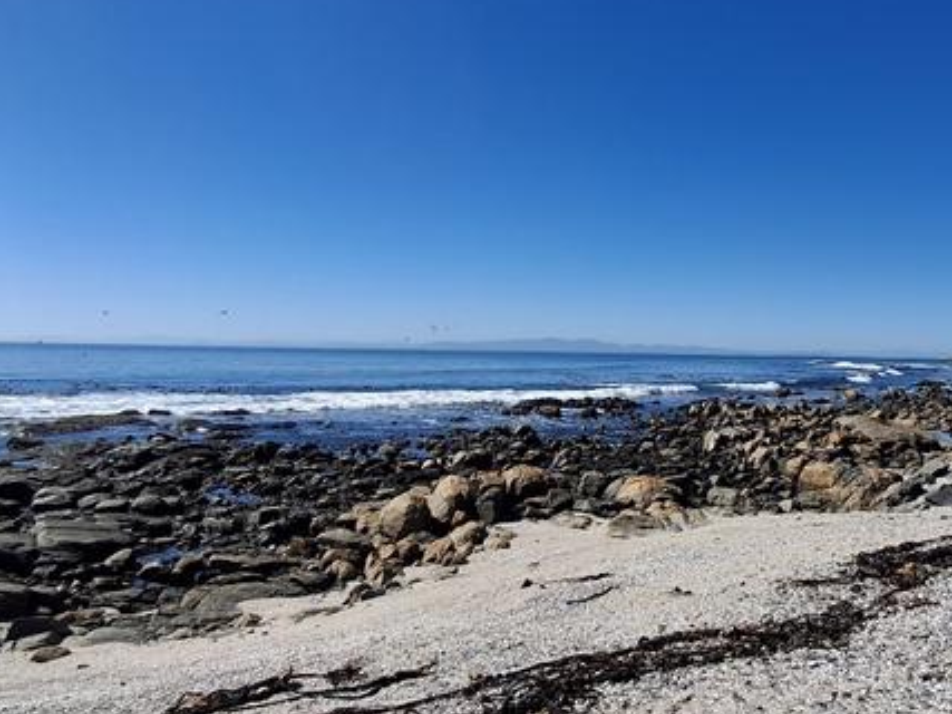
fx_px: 825
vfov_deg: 46.8
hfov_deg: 59.2
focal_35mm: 30
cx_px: 595
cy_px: 353
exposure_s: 1/2304
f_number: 2.2
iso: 40
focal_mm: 1.64
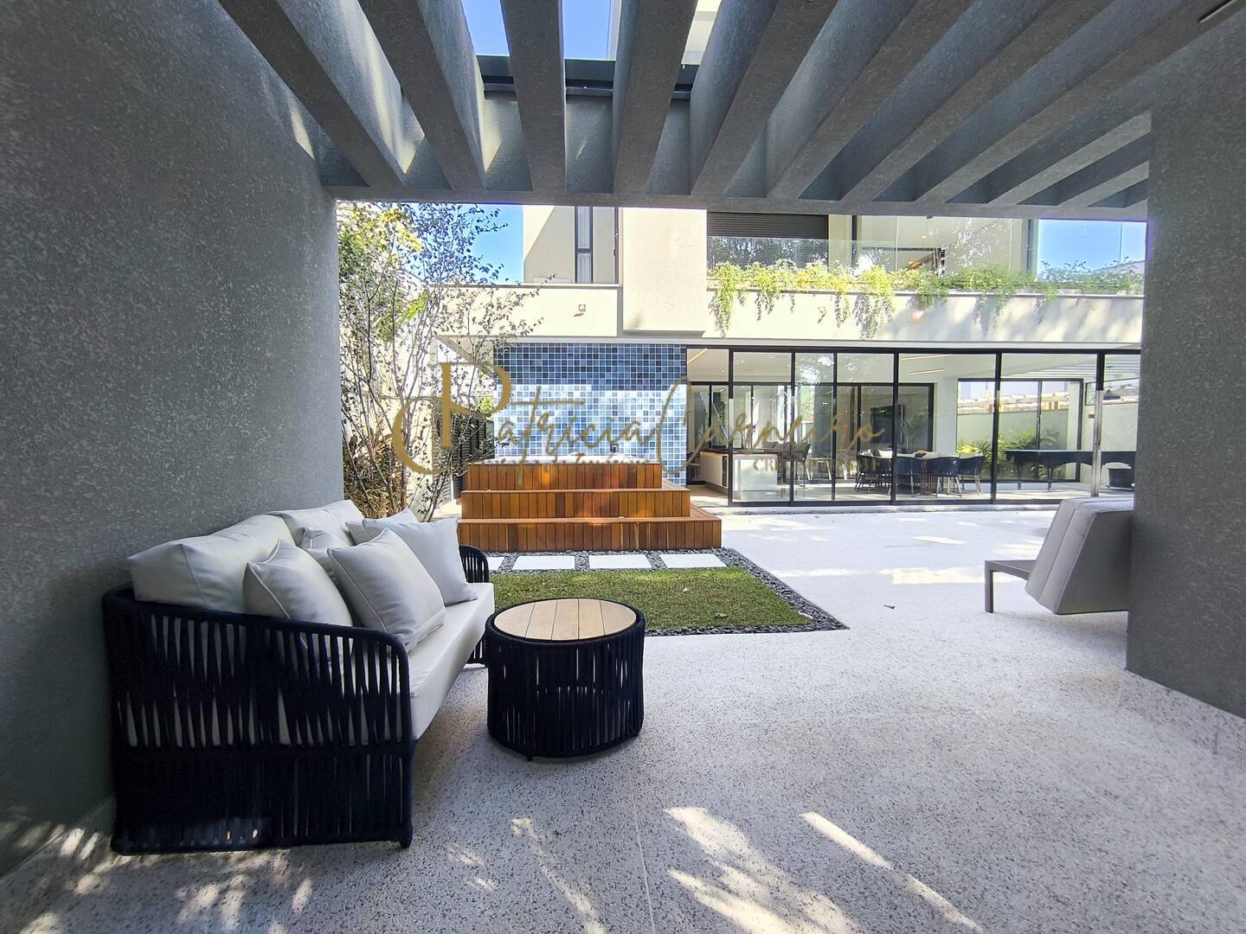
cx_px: 623
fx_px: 576
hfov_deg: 94.5
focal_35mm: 16
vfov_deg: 78.1
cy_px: 467
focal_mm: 1.65
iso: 50
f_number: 2.2
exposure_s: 1/133
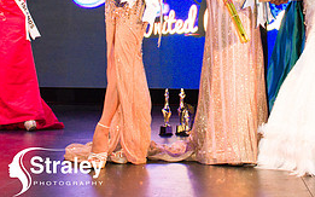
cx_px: 216
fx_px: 695
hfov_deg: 25.4
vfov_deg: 15.1
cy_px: -82
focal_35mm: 81
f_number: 5
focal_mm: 26
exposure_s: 1/160
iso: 4000
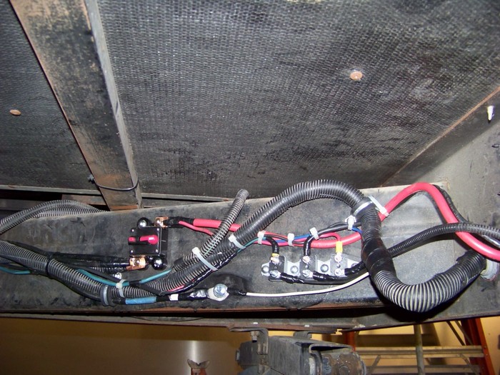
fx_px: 520
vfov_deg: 39.7
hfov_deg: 51.4
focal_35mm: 36
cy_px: 188
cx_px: 250
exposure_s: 1/30
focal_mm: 5.85
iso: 200
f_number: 2.8
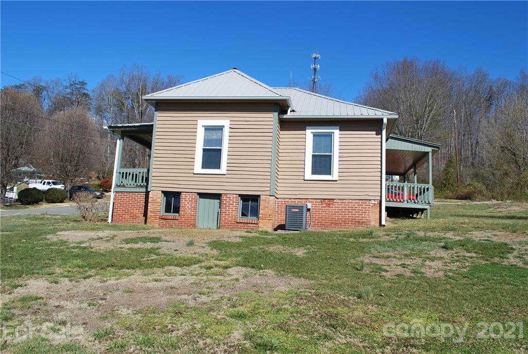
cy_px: 177
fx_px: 397
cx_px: 264
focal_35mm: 27
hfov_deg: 67.3
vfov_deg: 48.1
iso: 100
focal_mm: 18
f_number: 9
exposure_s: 1/320
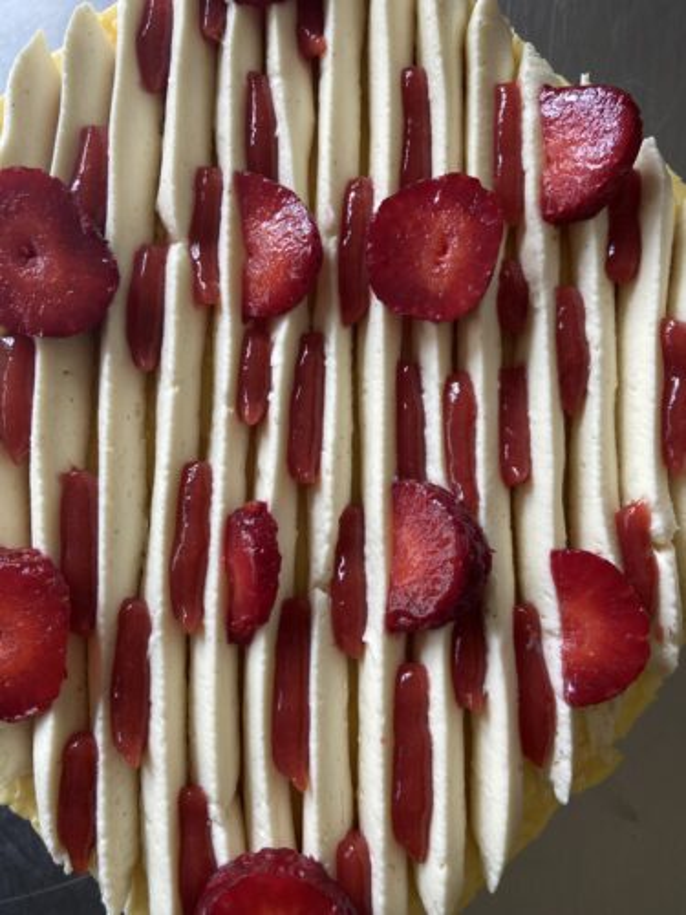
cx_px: 343
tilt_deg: -81.7
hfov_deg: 53.1
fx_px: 687
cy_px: 458
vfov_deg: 67.3
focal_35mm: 26
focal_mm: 4.25
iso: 80
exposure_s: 1/122
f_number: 1.8
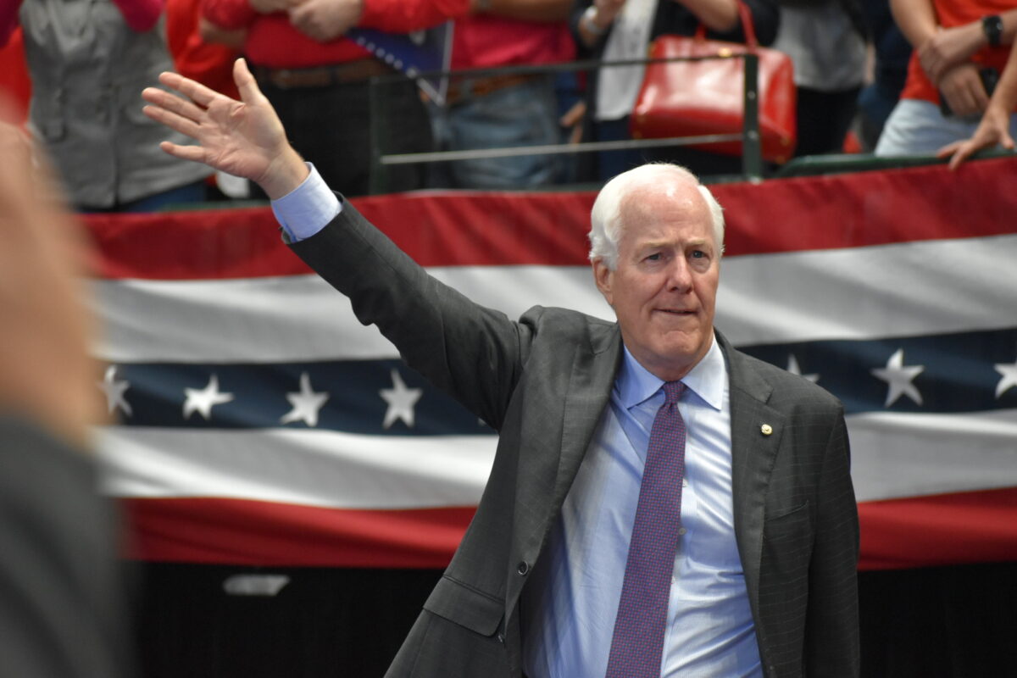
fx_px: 7415
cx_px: 508
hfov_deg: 7.8
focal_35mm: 262
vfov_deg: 5.2
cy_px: 339
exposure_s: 1/500
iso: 2200
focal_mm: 175
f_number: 5
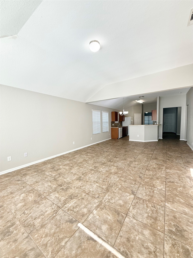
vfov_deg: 102.1
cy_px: 129
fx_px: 104
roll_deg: +0.6
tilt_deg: -2.6
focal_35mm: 14
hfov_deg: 85.7
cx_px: 96
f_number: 2.2
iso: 80
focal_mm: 2.22
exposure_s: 1/120
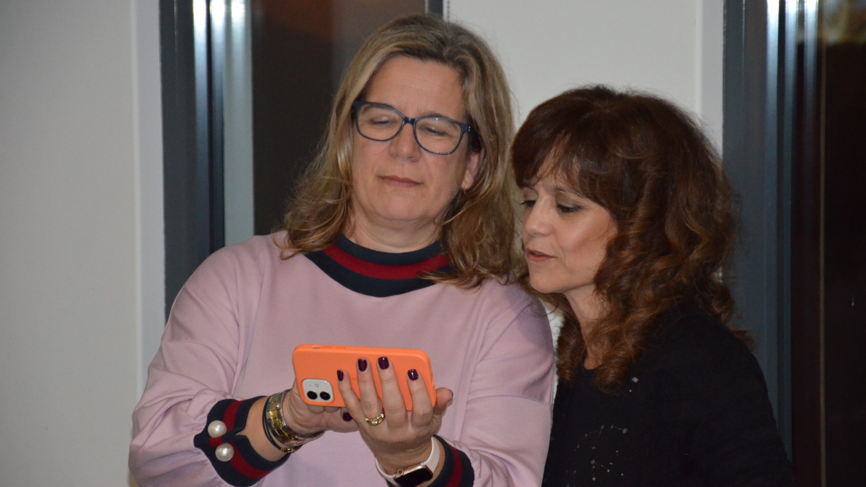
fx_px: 3801
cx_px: 431
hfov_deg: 13.0
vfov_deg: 7.3
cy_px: 268
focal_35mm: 166
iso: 3200
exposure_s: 1/60
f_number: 5.6
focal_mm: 105
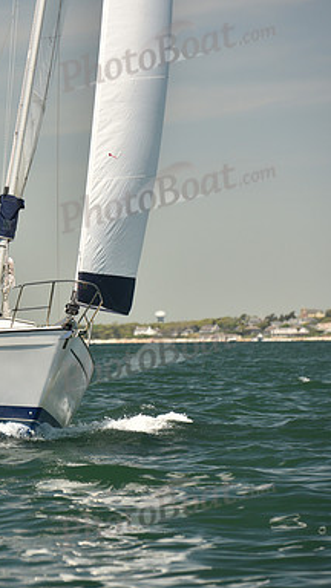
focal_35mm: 269
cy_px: 295
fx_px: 4197
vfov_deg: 8.0
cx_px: -18
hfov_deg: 4.5
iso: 250
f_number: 5
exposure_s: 1/800
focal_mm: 170
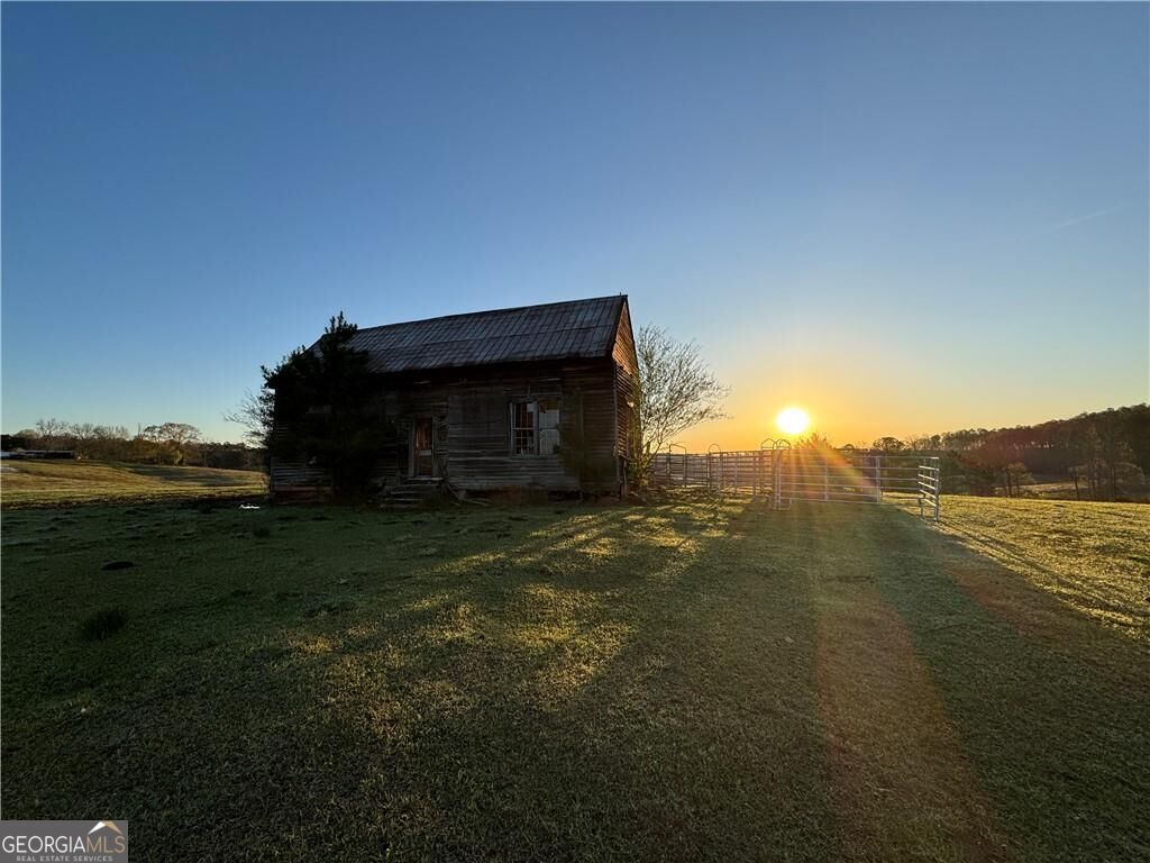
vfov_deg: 85.7
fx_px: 465
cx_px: 575
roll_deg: +0.3
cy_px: 432
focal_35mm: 14
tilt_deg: +4.1
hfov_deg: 102.1
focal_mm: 2.22
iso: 50
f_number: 2.2
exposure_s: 1/889
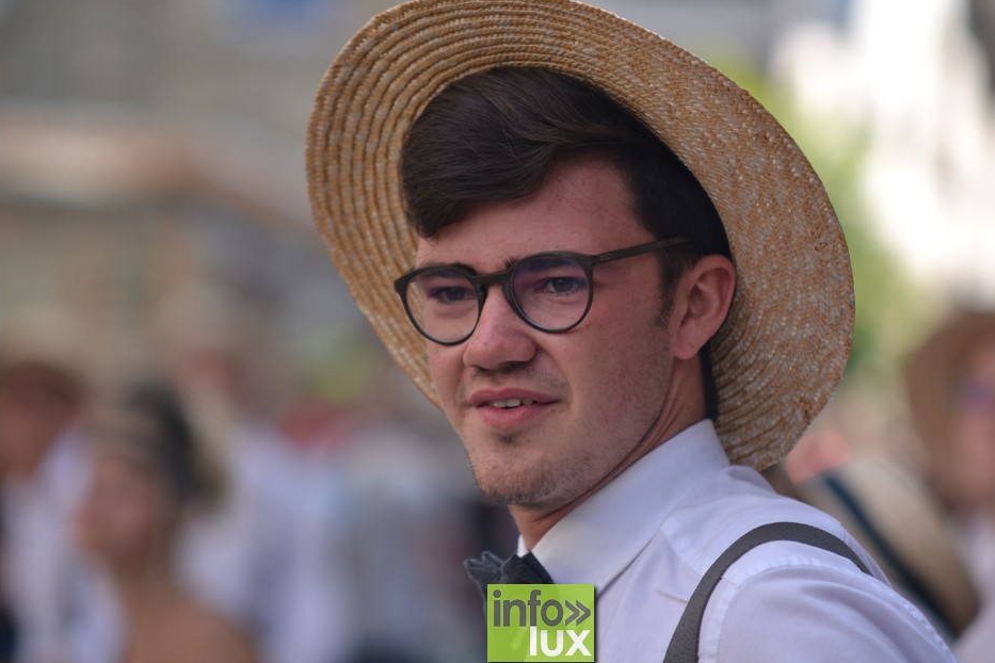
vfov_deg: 5.6
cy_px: 306
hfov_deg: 8.3
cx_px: 541
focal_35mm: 247
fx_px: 6826
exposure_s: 1/500
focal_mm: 150
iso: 100
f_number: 2.8
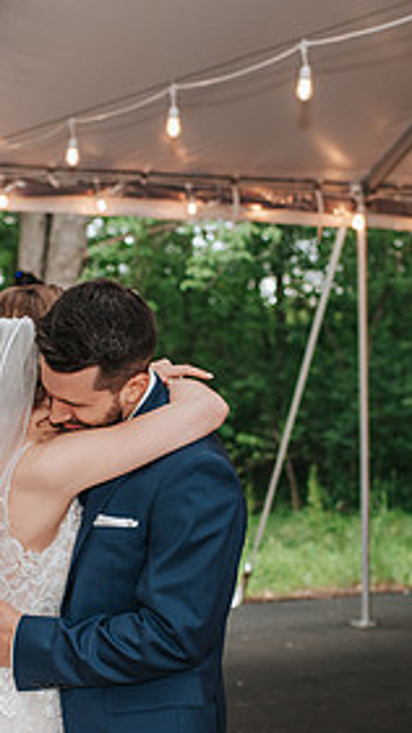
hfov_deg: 13.7
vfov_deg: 24.0
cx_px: 103
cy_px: 524
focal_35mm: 88
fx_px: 1710
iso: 450
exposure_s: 1/125
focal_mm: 35
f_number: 2.8
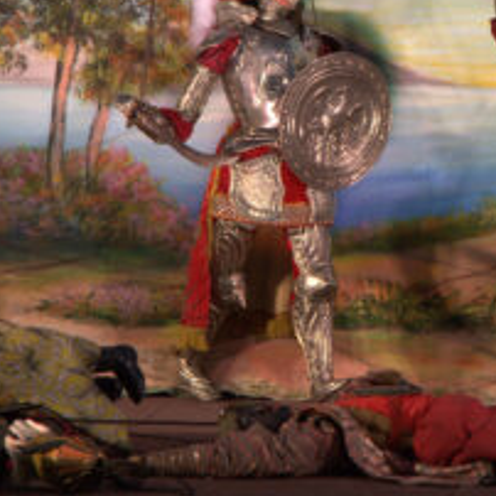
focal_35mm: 257
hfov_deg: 6.8
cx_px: 442
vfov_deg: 6.8
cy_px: 142
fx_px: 4166
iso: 1000
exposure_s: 1/500
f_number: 5
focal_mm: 105
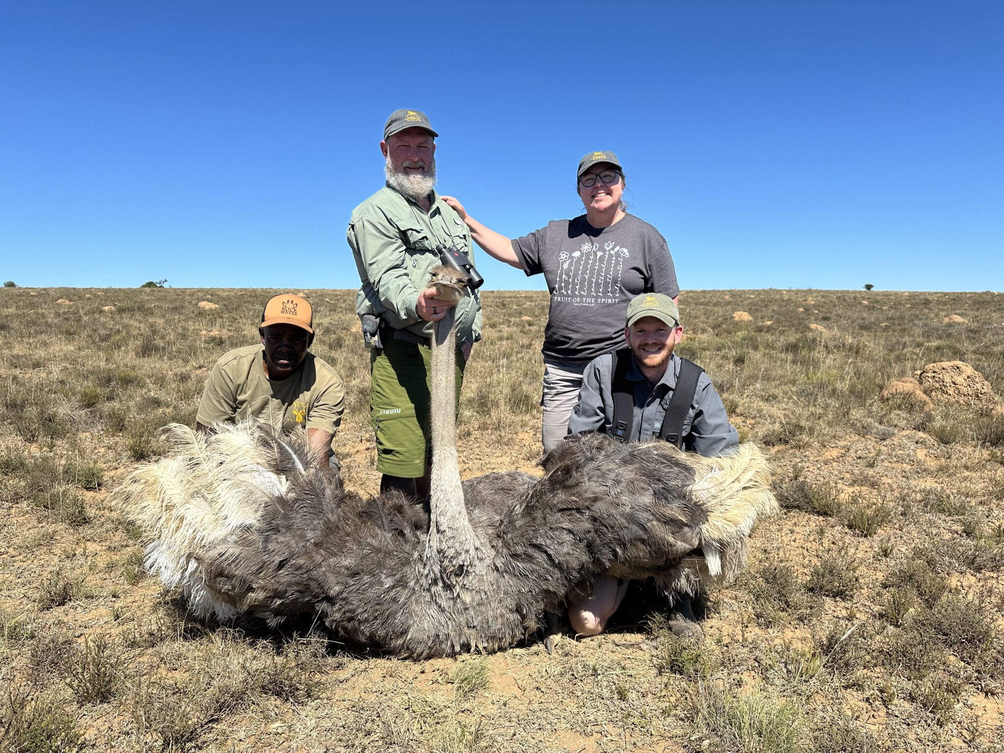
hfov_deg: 71.6
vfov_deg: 56.8
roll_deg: +0.4
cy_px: 376
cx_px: 502
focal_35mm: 24
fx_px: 696
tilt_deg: -4.5
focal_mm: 6.86
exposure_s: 1/4184
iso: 80
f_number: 1.78
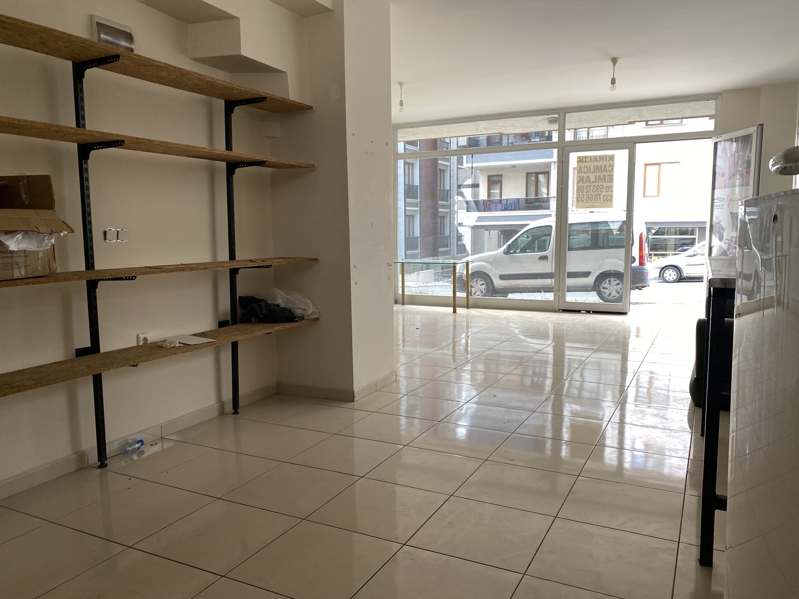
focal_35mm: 26
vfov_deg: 53.1
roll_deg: +1.0
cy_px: 300
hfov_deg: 67.3
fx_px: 600
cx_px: 400
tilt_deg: -7.5
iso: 100
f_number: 1.8
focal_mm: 4.25
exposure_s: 1/121
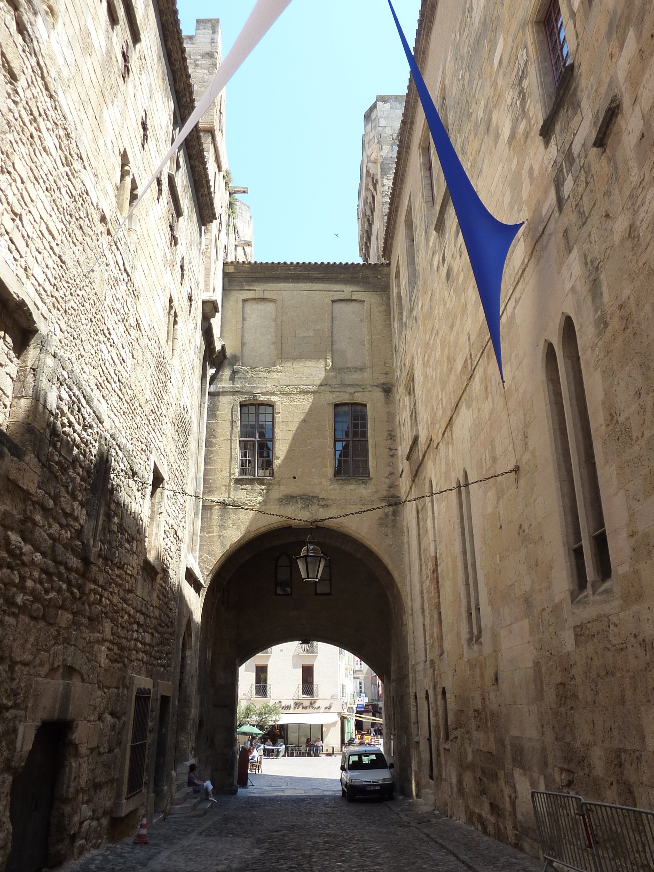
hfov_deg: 51.3
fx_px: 680
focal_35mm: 27
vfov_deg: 65.3
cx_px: 338
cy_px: 456
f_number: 4
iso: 125
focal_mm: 4.1
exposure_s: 1/200
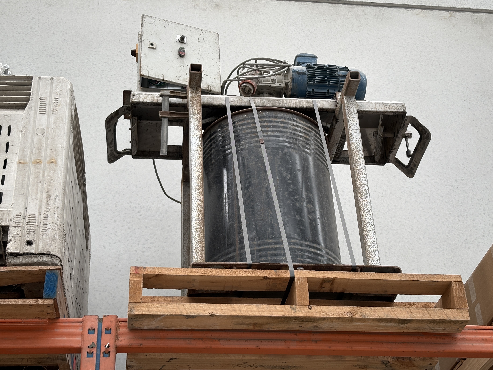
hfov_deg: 33.8
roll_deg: +4.9
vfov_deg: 25.7
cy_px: 185
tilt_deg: +33.9
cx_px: 264
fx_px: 812
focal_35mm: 57
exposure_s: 1/121
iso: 25
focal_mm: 5.96
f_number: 1.6
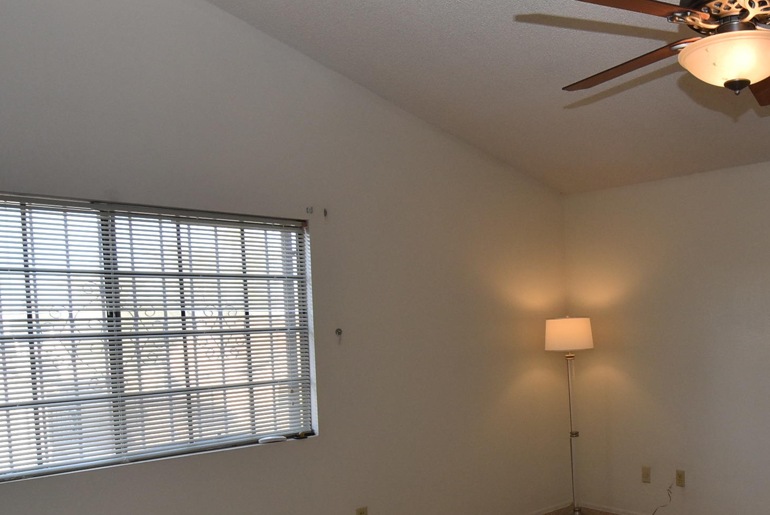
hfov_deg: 55.7
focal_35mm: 31
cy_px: 352
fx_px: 664
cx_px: 623
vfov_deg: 41.7
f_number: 5.6
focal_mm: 10
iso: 720
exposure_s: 1/125
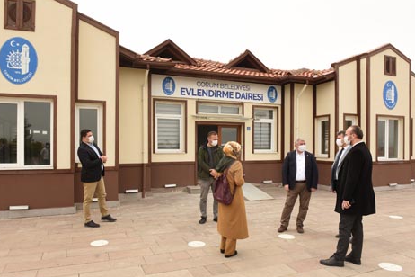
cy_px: 147
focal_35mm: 26
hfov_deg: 69.3
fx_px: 300
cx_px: 197
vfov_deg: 49.5
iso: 250
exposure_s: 1/200
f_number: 13
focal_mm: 24
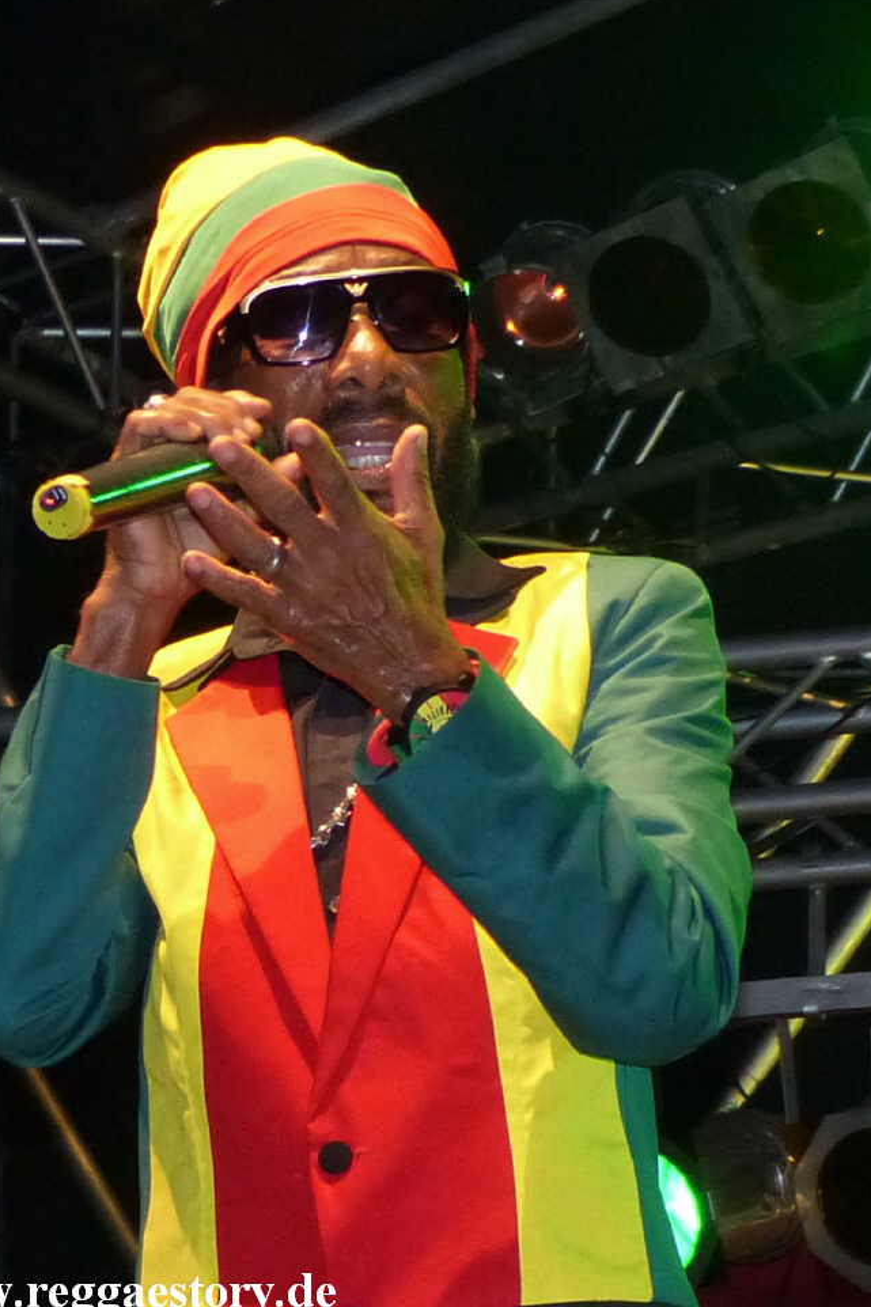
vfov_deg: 30.5
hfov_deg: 20.6
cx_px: 393
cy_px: 639
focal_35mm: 66
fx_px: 2396
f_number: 2.8
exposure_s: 1/60
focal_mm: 10.9
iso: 400
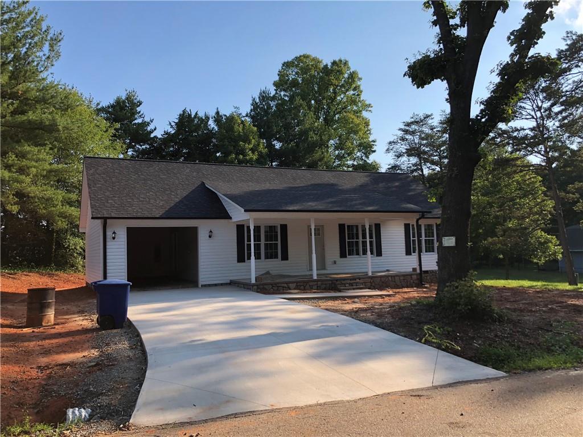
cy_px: 218
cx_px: 292
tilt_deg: +6.1
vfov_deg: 49.7
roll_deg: +2.4
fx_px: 472
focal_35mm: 28
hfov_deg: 63.4
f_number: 1.8
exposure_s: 1/934
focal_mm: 3.99
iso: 20
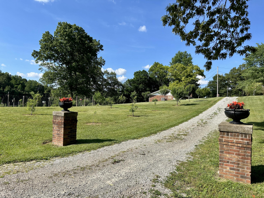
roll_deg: -2.5
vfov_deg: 53.0
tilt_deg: +0.1
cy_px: 99
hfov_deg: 67.3
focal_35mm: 26
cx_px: 132
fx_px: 198
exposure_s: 1/3571
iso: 50
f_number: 1.5
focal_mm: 5.7
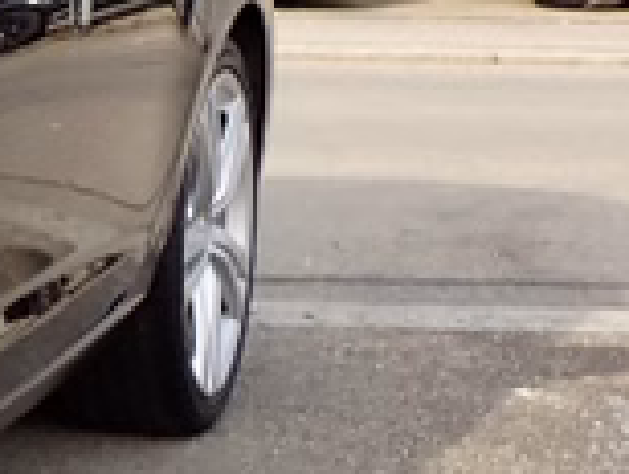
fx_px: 3403
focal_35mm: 187
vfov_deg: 8.0
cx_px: -935
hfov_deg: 9.3
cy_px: 139
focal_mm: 6.37
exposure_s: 1/250
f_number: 3.5
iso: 100
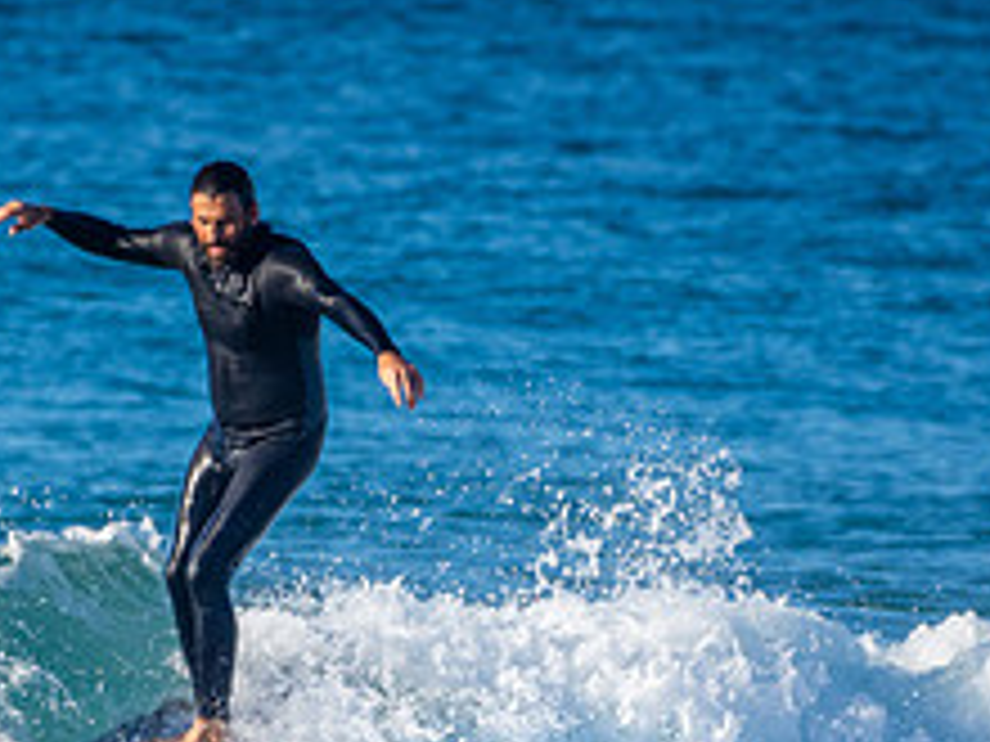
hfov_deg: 1.0
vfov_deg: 0.8
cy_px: 731
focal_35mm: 1905
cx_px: 126
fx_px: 54482
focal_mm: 500
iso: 250
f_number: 5.6
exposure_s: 1/1250
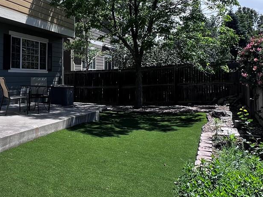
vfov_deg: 41.0
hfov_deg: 50.8
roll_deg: -0.3
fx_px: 258
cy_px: 60
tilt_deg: +2.9
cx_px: 54
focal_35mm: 34
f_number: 1.8
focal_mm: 1.57
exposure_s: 1/791
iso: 32
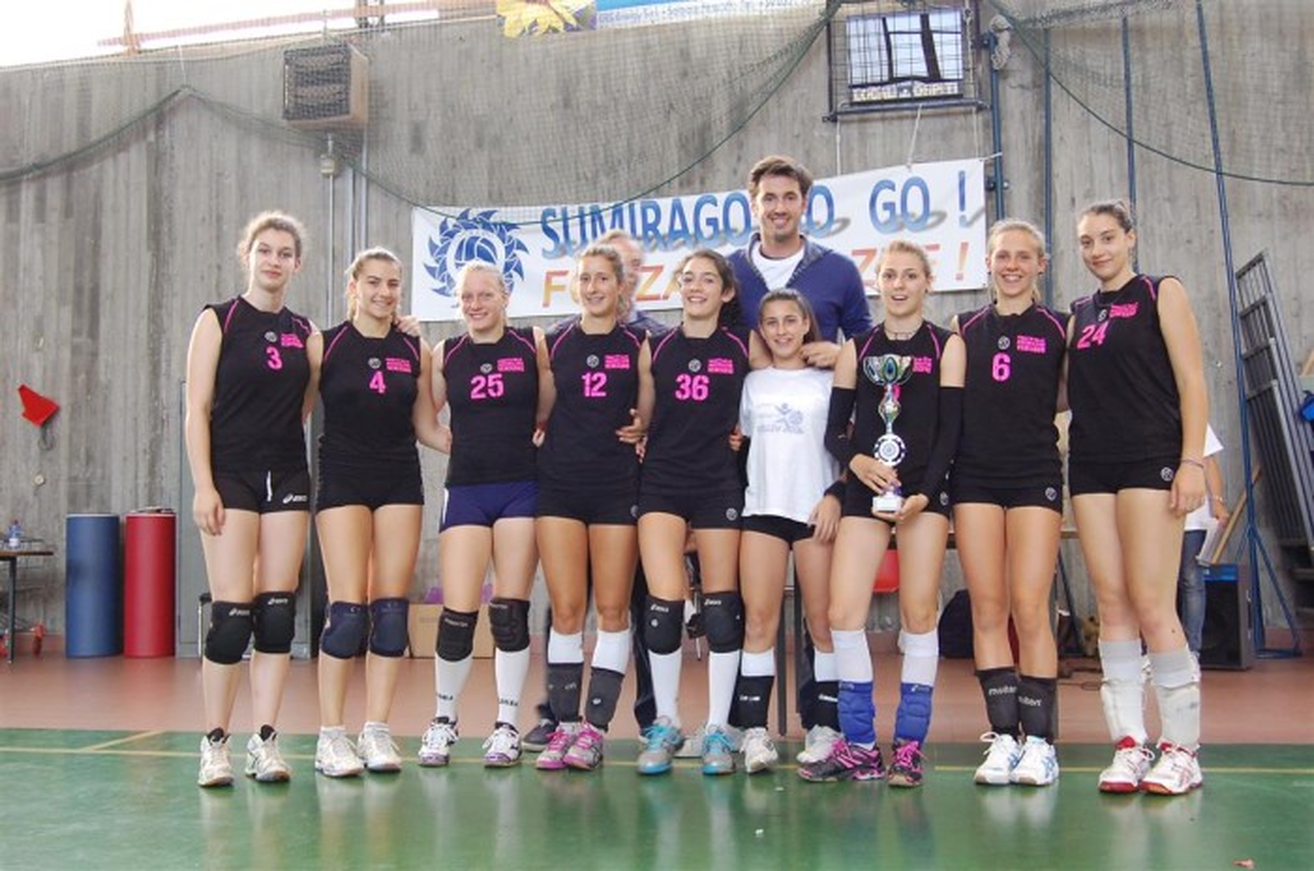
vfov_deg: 36.7
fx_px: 1312
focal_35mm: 36
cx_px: 657
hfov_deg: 53.2
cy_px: 436
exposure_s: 1/20
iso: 800
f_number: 6.3
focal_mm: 24
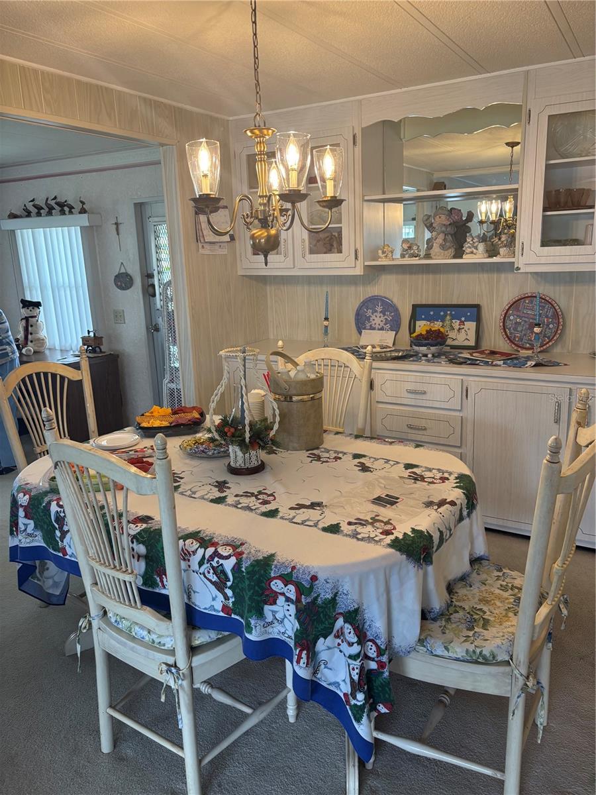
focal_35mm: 26
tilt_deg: -13.2
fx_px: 597
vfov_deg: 67.3
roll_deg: +1.9
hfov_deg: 53.1
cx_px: 298
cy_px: 398
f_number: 1.6
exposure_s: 1/120
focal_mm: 5.96
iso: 125
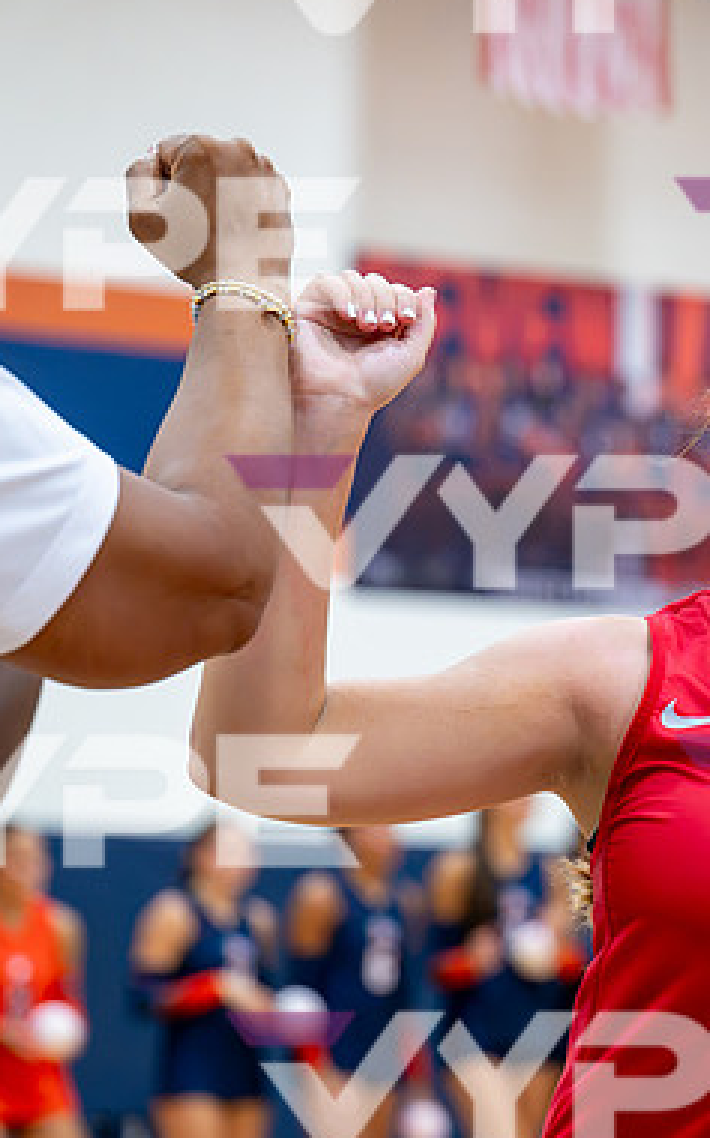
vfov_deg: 15.8
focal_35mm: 132
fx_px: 4093
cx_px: 599
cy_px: 600
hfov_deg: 9.9
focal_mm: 70
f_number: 2.8
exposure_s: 1/800
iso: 3200
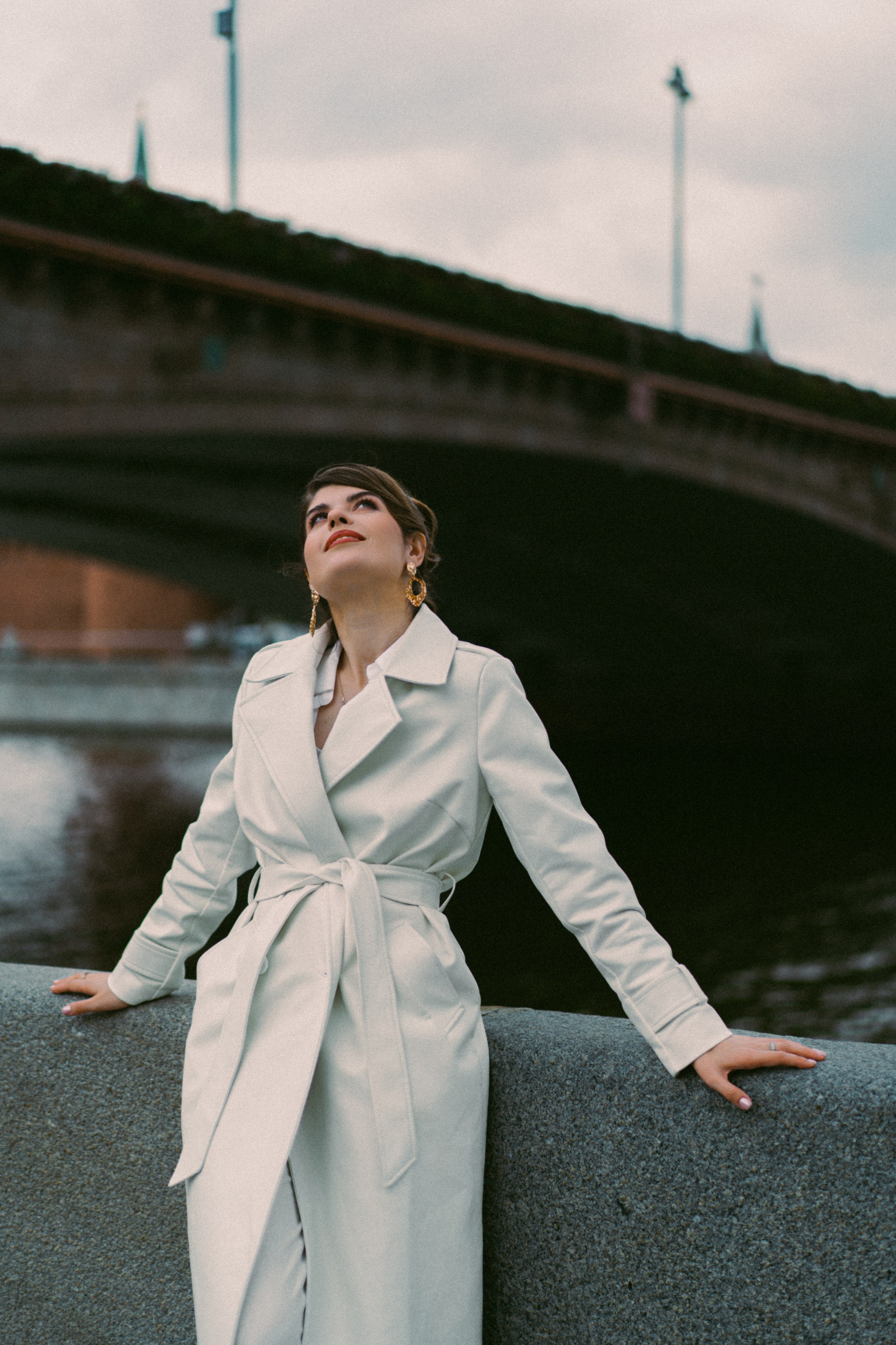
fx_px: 2053
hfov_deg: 24.6
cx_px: 448
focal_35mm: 55
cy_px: 672
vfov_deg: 36.2
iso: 125
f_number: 1.8
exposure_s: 1/640
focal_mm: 55
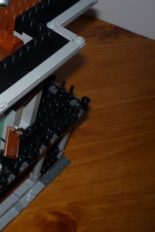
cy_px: 66
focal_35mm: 64
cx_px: -60
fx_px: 413
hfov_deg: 19.2
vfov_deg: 31.0
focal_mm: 5.2
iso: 100
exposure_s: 1/30
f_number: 4
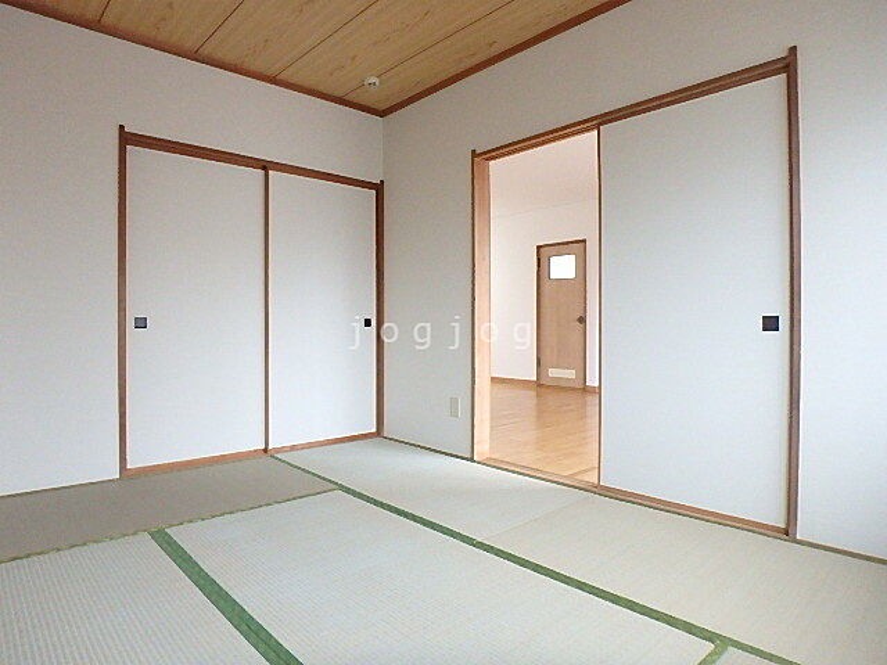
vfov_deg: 63.4
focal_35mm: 21
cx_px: 444
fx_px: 538
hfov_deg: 79.0
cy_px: 332
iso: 800
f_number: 3.5
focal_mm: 3.7
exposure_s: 1/10
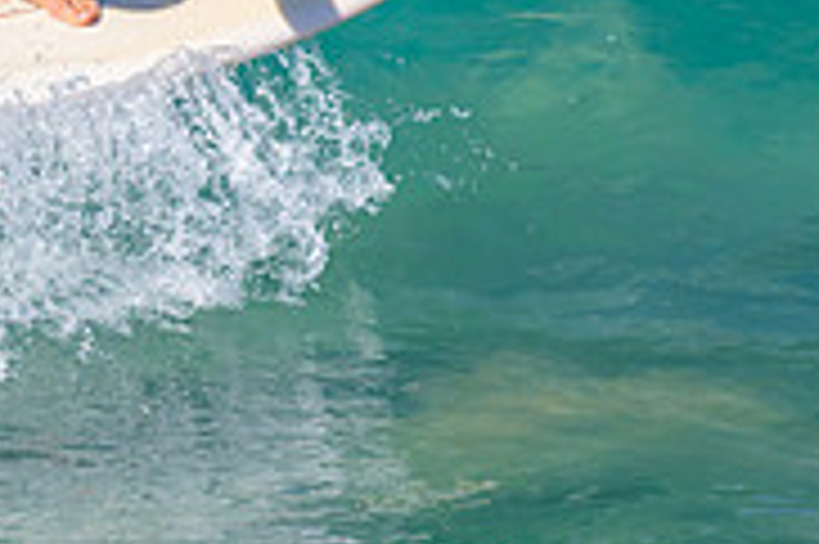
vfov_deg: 0.6
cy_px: -175
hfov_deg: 0.8
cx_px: 266
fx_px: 55732
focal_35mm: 2452
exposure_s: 1/2000
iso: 720
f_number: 8
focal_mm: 560
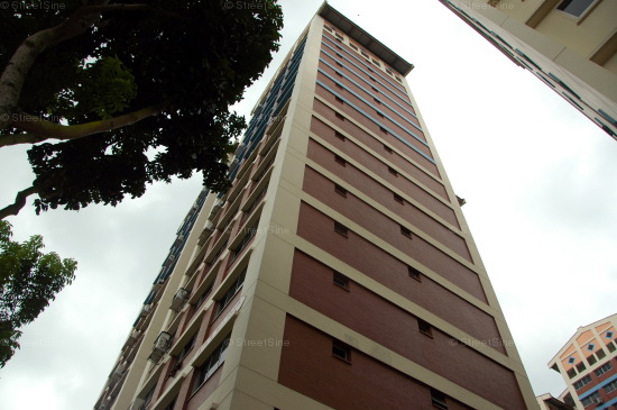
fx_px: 462
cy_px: 205
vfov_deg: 47.8
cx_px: 308
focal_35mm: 27
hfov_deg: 67.5
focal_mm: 18
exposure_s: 1/640
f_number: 4.5
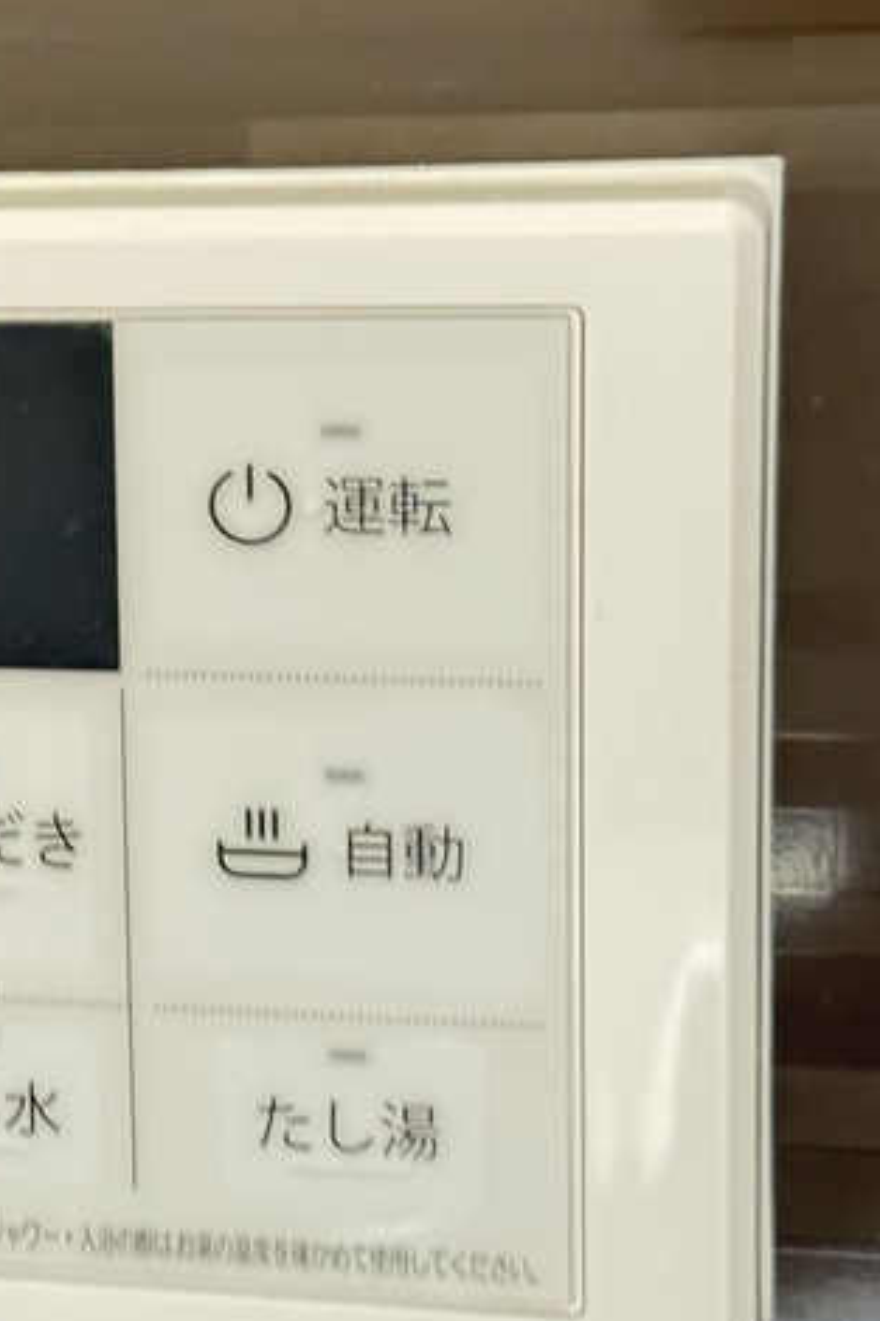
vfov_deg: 20.0
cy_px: 576
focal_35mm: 102
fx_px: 3742
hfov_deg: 12.9
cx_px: -309
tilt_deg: -11.9
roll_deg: +2.7
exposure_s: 1/15
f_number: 1.78
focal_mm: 6.86
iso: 800
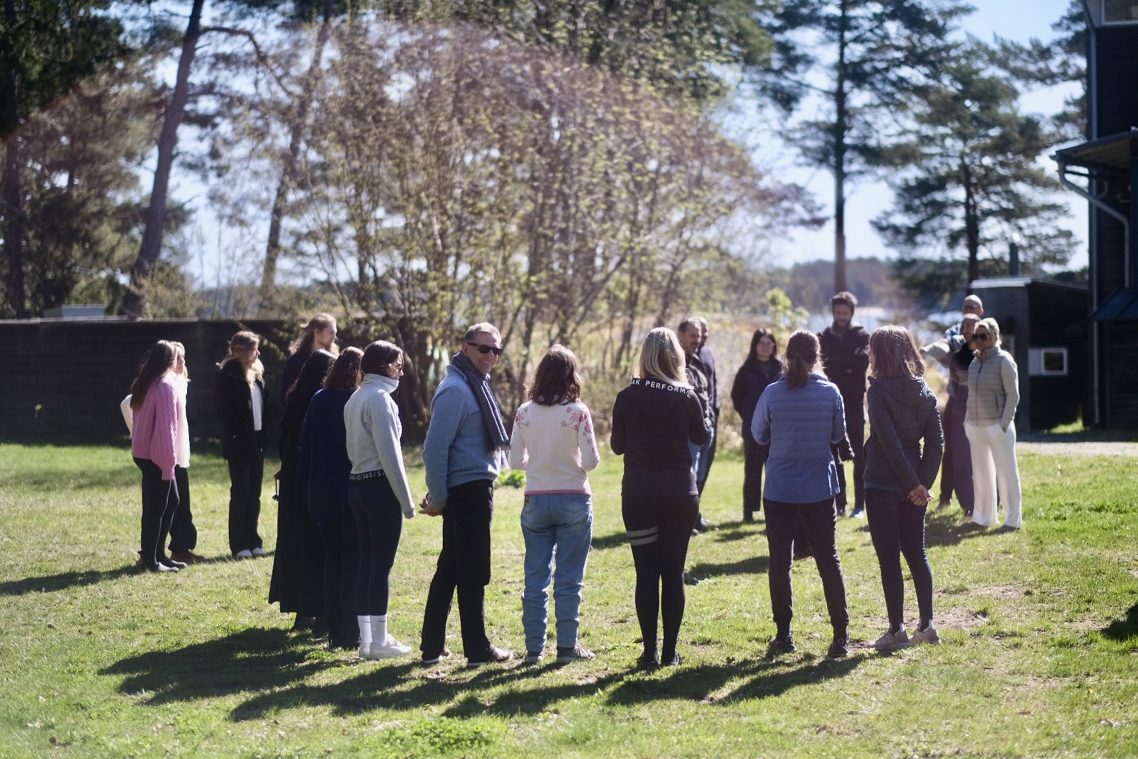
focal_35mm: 84
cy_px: 380
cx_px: 569
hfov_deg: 24.2
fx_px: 2655
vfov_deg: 16.3
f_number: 1.2
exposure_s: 1/7000
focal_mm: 56
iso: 160
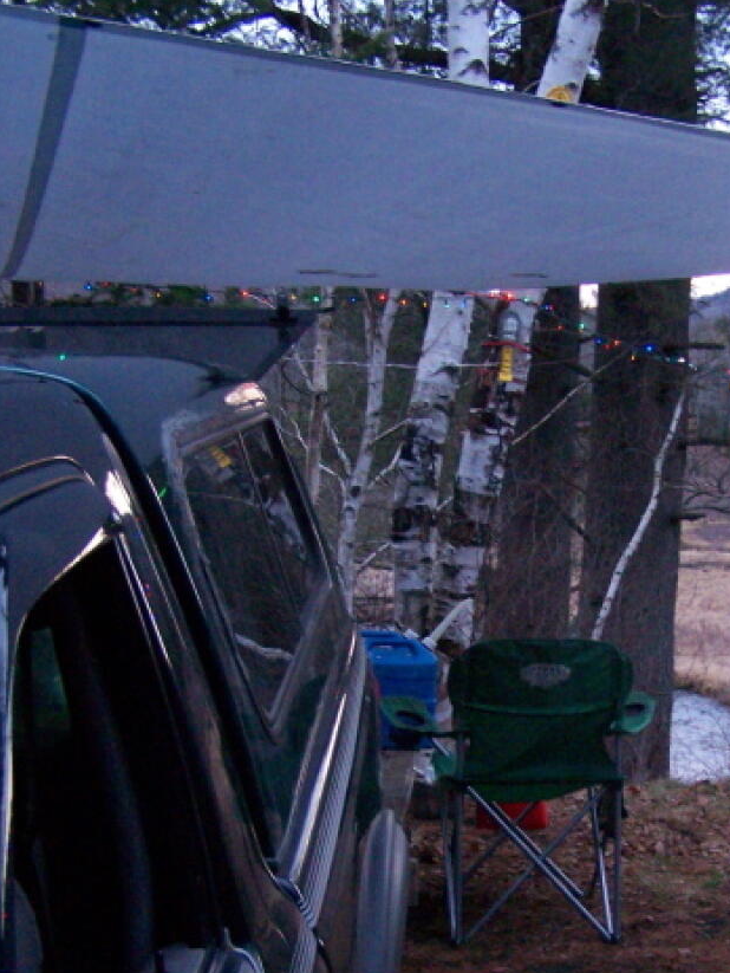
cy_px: 698
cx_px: 565
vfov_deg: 30.3
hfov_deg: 23.0
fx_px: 1770
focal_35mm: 63
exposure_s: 1/60
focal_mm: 6.3
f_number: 2.8
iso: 400
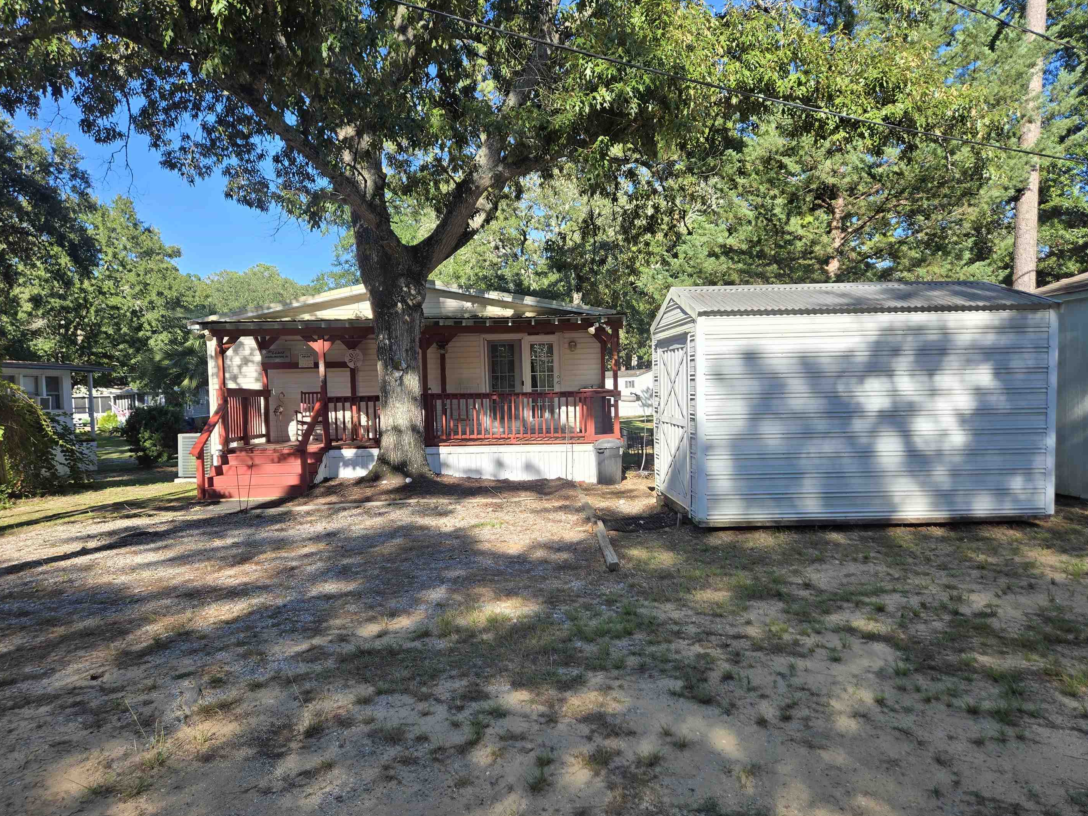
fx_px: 786
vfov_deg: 54.9
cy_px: 428
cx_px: 544
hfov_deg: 69.4
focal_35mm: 25
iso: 25
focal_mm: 5.4
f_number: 1.8
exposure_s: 1/970
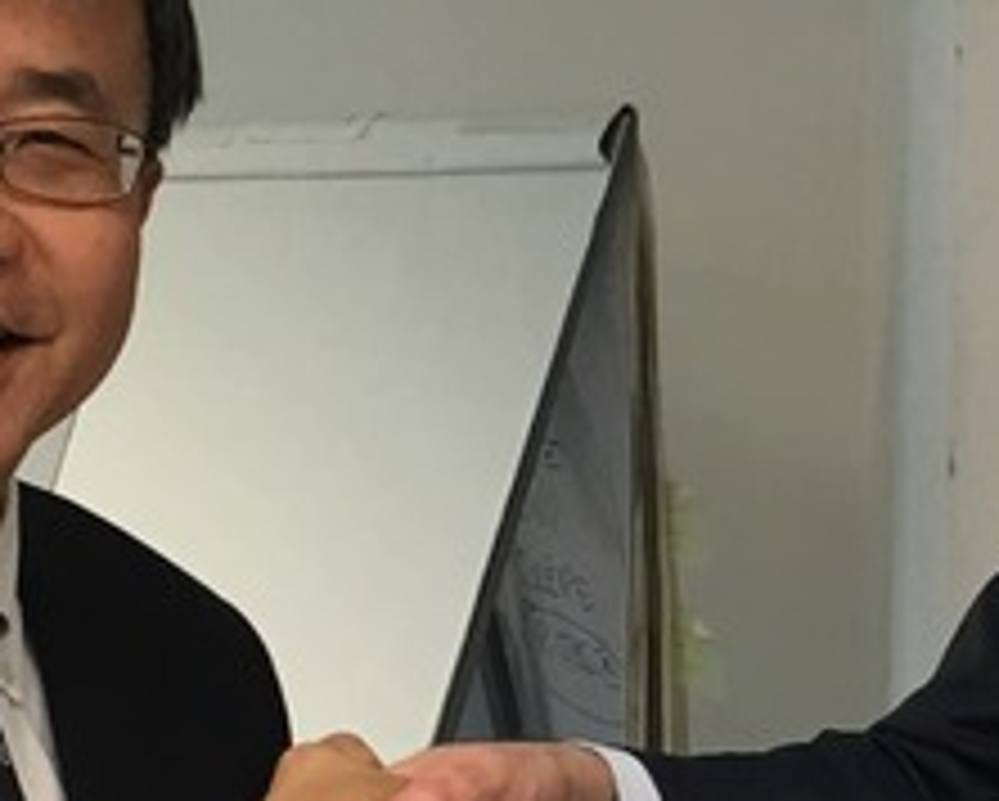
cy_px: 801
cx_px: 882
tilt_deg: -5.8
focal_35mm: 153
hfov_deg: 12.5
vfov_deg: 10.0
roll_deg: -1.6
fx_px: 4528
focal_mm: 4.15
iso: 50
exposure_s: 1/17
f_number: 2.2
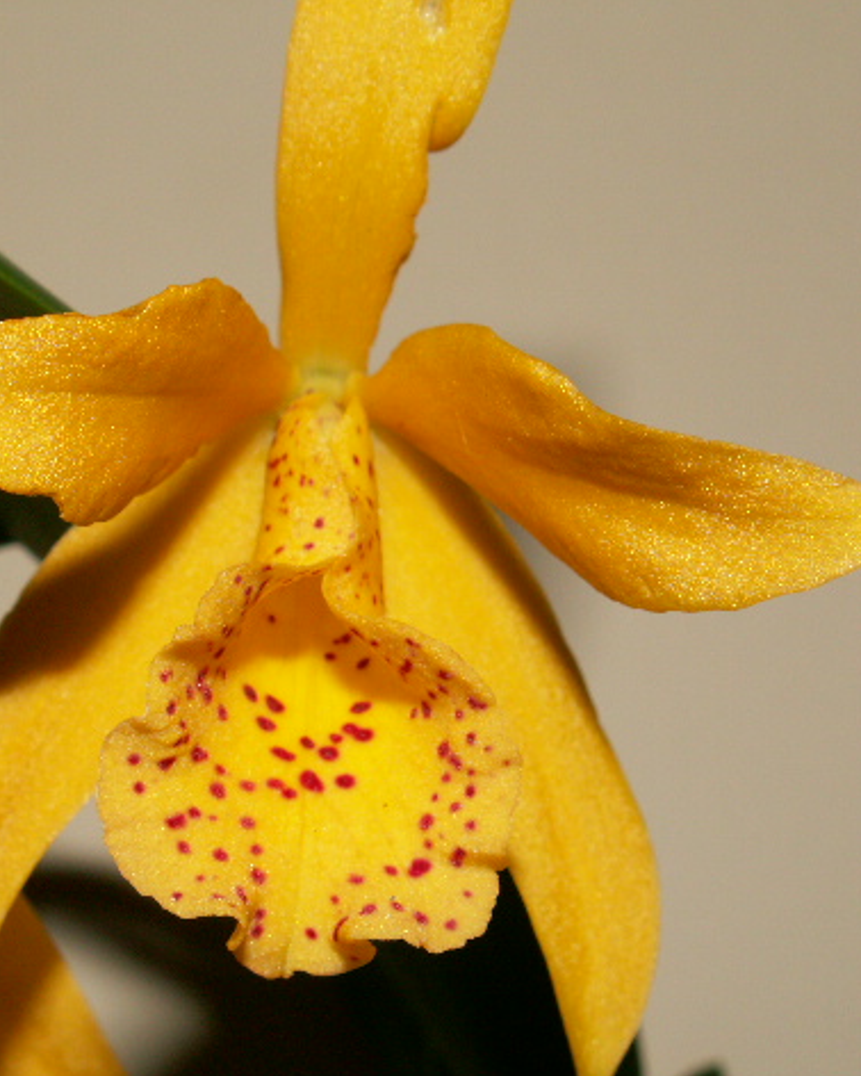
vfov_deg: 23.3
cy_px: 543
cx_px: 383
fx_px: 2610
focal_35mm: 82
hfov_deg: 18.7
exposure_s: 1/60
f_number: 5
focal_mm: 10.28
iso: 100
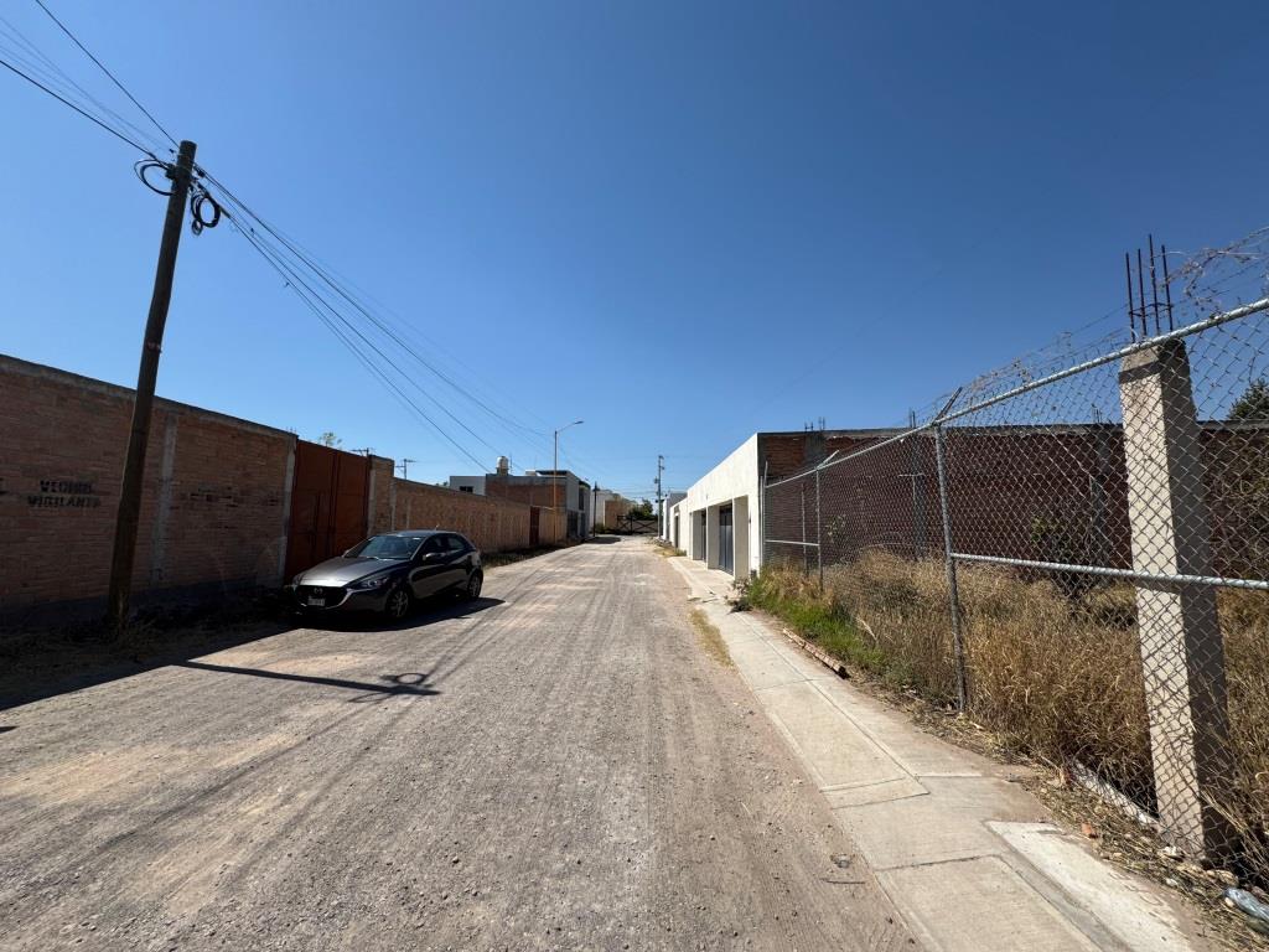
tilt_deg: +8.8
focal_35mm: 14
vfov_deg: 85.7
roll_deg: -3.1
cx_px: 634
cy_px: 476
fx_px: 513
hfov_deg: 102.1
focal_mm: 2.22
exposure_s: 1/3106
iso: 50
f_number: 2.2
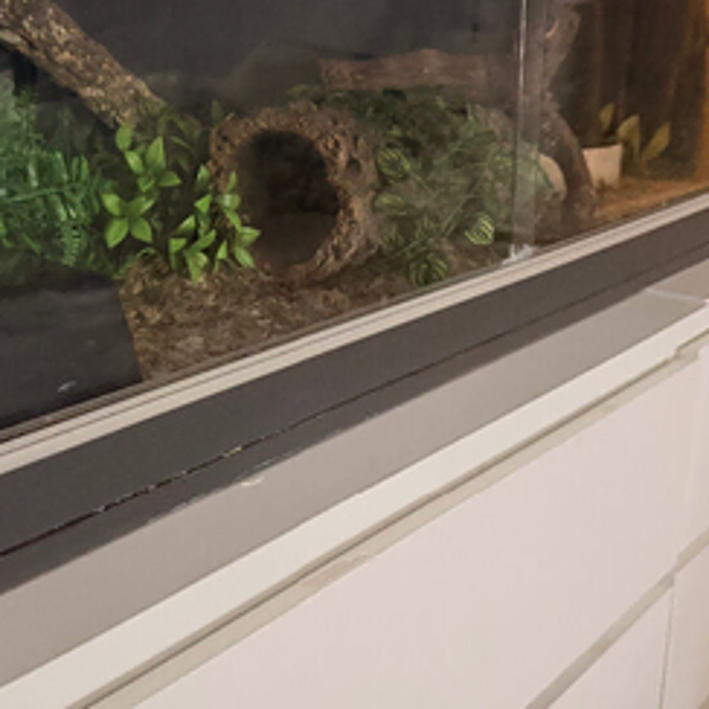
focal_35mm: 41
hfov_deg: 40.5
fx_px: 950
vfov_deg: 40.7
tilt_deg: -15.7
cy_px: 272
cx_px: 248
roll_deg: +1.2
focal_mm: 6.76
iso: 1250
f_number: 1.78
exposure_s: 1/25
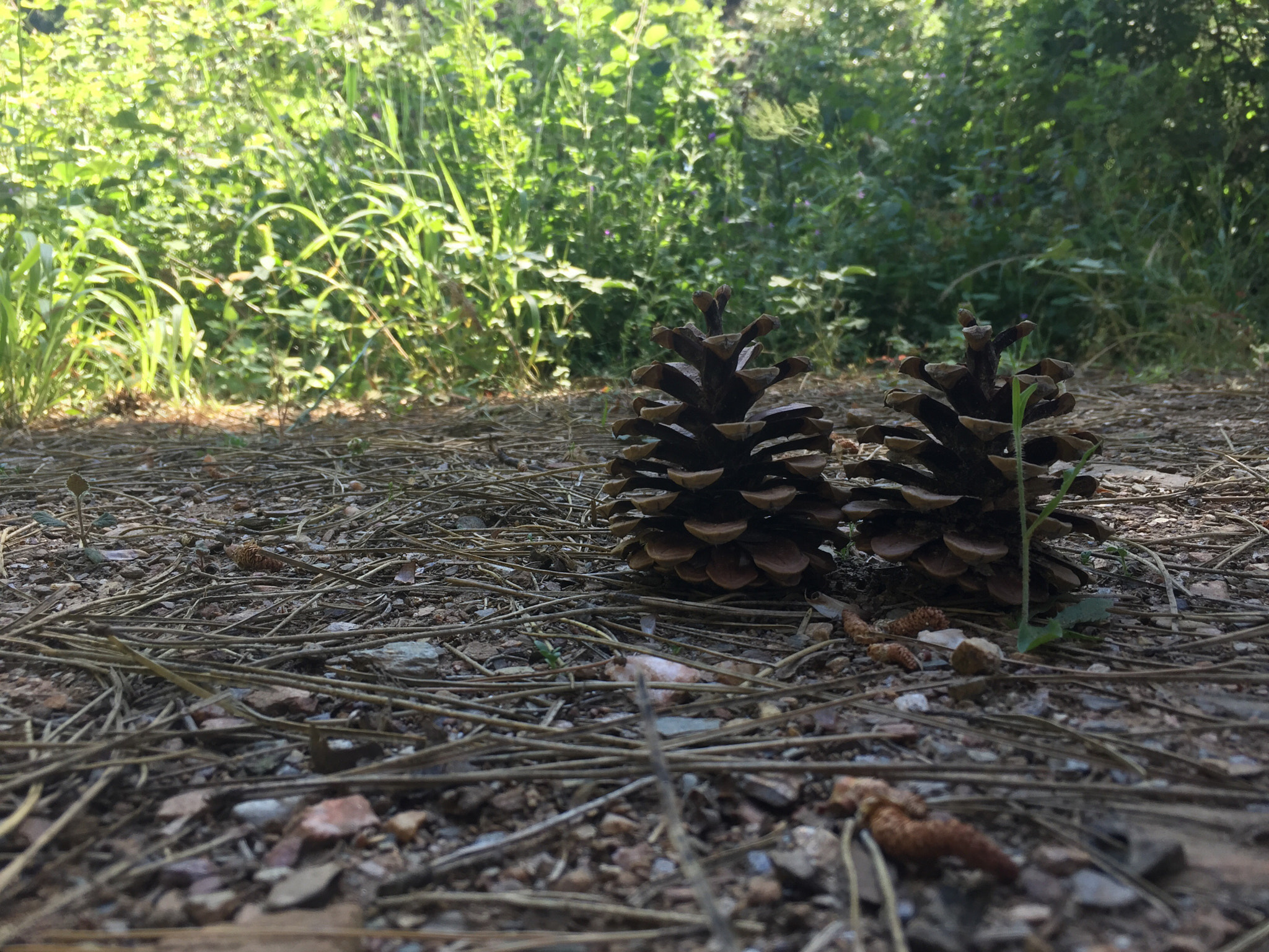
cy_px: 476
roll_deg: +3.7
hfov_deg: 61.7
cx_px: 634
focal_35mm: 29
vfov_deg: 48.2
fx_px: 1063
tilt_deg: -8.7
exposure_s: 1/100
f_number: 2.2
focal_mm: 4.15
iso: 32
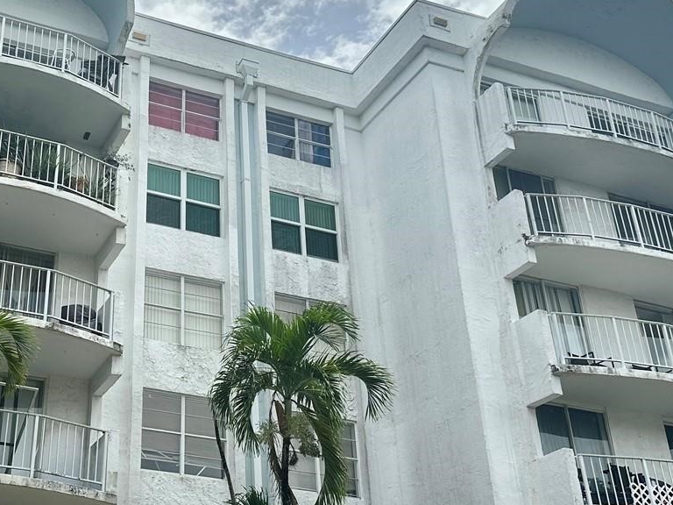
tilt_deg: +28.4
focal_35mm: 50
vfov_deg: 29.1
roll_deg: -1.2
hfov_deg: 37.2
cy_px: 267
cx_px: 162
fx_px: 972
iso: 80
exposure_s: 1/5848
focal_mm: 6.86
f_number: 1.78
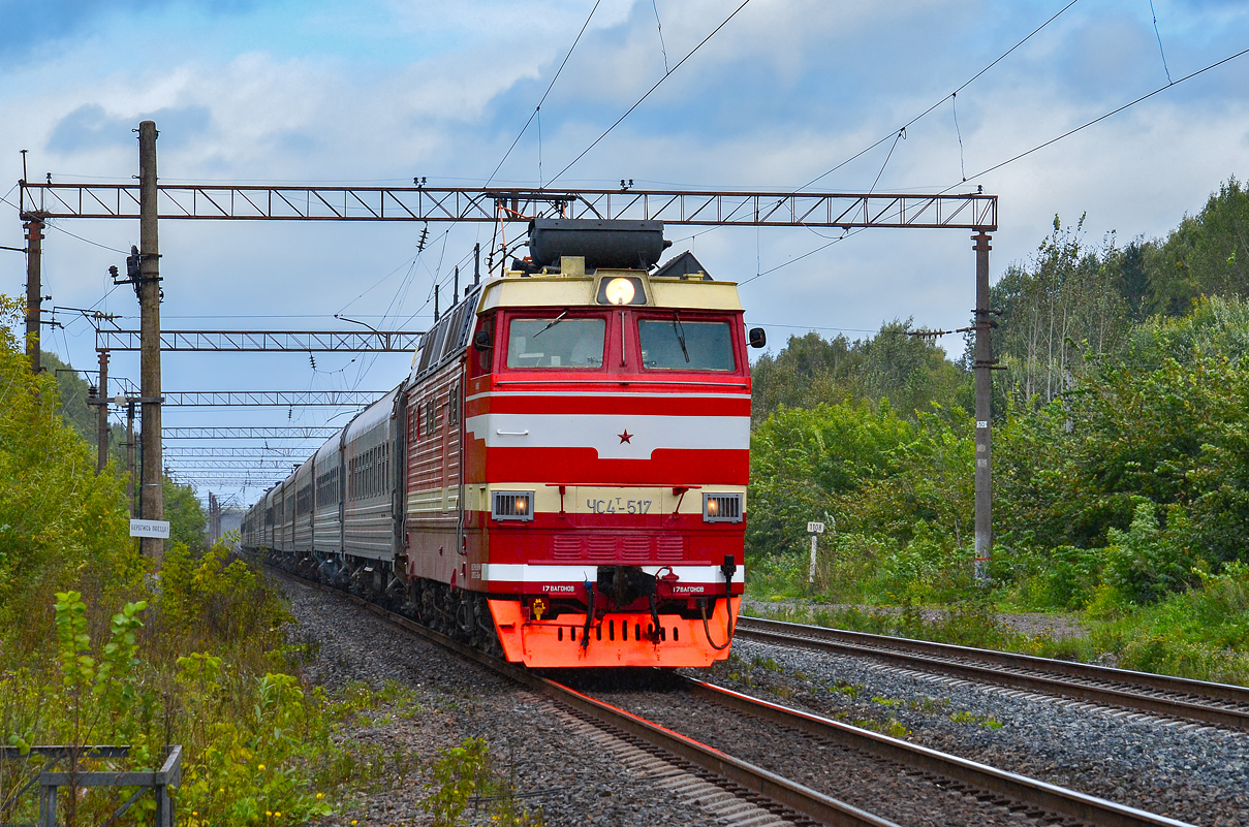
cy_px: 433
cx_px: 624
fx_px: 3740
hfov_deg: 19.0
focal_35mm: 108
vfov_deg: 12.6
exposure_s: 1/1000
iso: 800
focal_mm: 68
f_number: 7.1
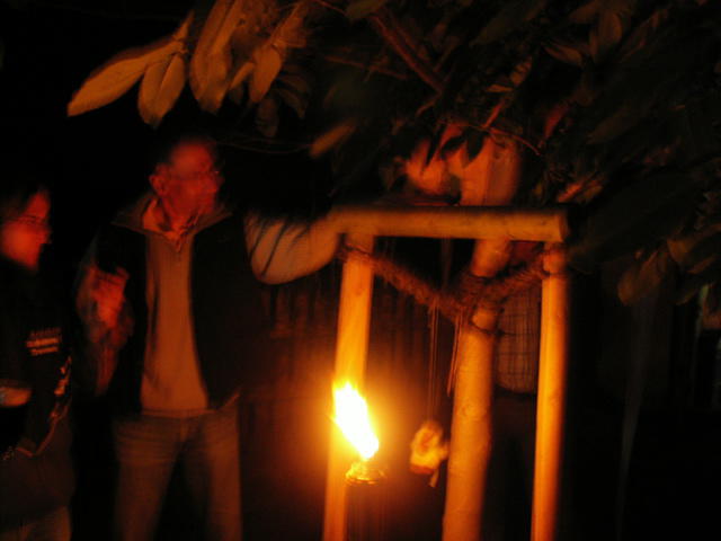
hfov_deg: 52.6
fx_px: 729
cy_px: 270
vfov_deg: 40.7
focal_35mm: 35
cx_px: 360
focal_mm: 5.86
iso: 100
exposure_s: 2
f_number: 2.8
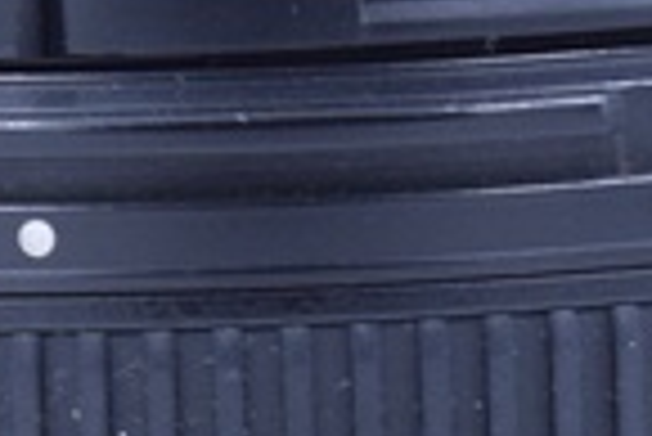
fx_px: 7487
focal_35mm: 413
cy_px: 775
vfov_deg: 3.3
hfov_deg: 5.0
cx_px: 126
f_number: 7.1
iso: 400
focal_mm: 40
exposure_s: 1/125
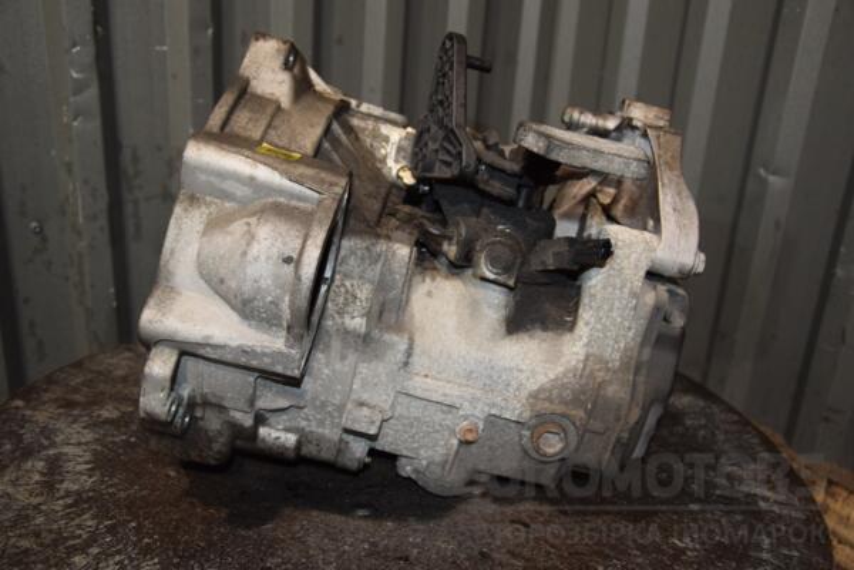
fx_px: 854
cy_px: 285
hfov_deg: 53.1
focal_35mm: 36
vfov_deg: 36.9
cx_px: 427
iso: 800
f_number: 5
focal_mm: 24
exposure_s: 1/60
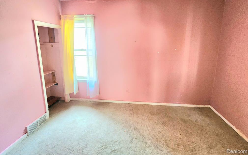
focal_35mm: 14
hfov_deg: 105.3
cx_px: 126
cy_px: 61
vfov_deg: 77.6
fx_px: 95
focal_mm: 2.2
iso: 320
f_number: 2.2
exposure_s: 1/40
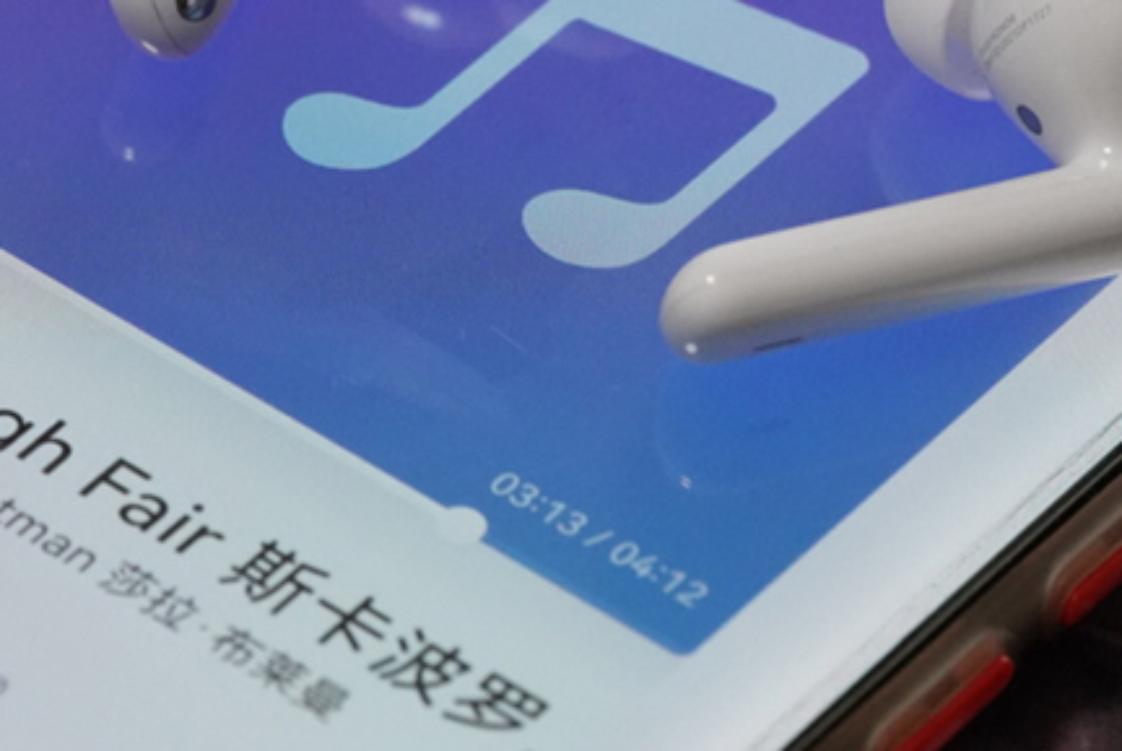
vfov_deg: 4.4
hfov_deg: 6.6
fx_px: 9702
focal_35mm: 311
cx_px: 179
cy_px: 326
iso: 4000
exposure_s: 1/100
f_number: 8
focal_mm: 105
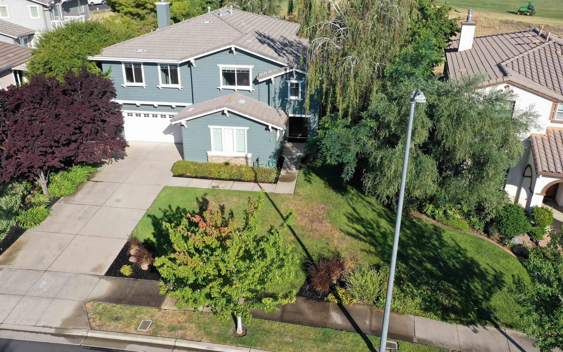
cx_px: 286
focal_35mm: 29
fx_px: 445
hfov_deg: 64.6
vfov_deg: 43.1
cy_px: 162
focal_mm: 10.26
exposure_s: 1/400
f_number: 5.6
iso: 100
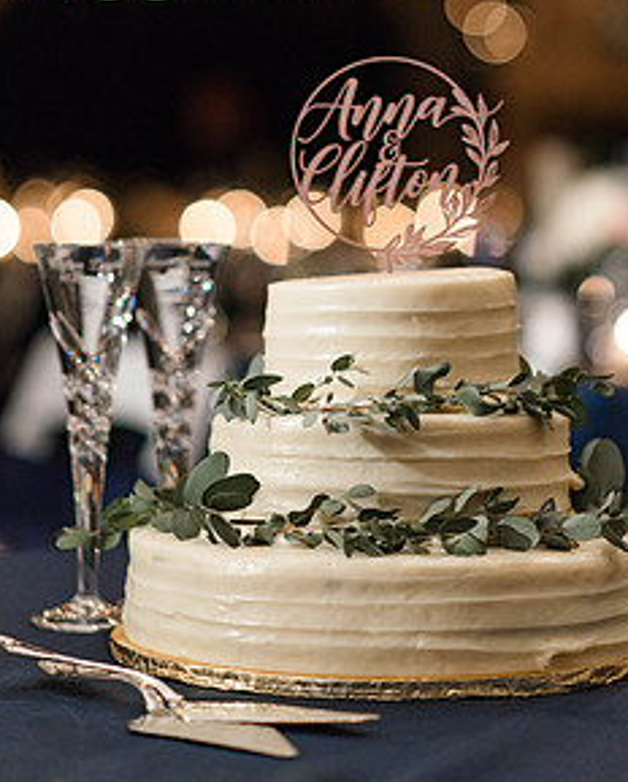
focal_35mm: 124
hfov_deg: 12.5
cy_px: 200
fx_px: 2875
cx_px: 382
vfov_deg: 15.4
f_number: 2
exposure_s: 1/125
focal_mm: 85
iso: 1600
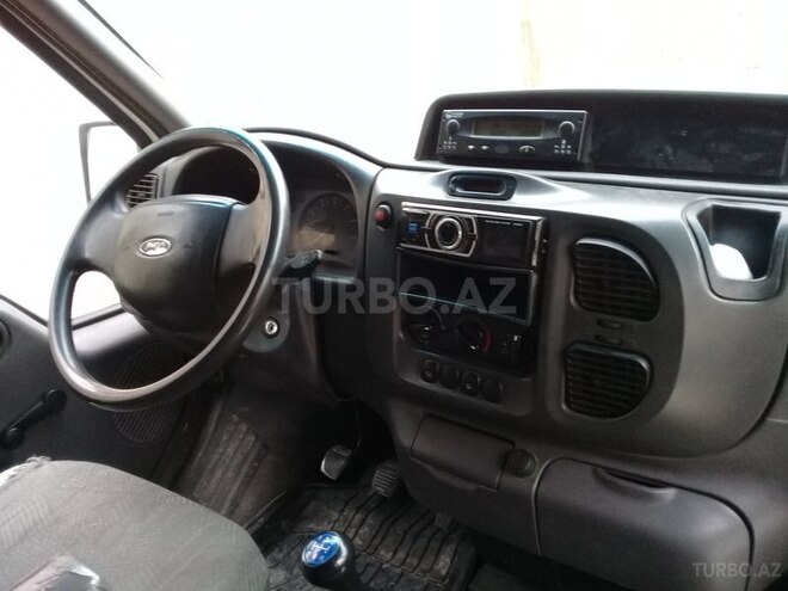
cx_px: 394
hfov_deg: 58.4
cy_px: 296
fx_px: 706
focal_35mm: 31
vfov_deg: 45.4
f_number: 2.2
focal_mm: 3.3
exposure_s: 1/33
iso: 160
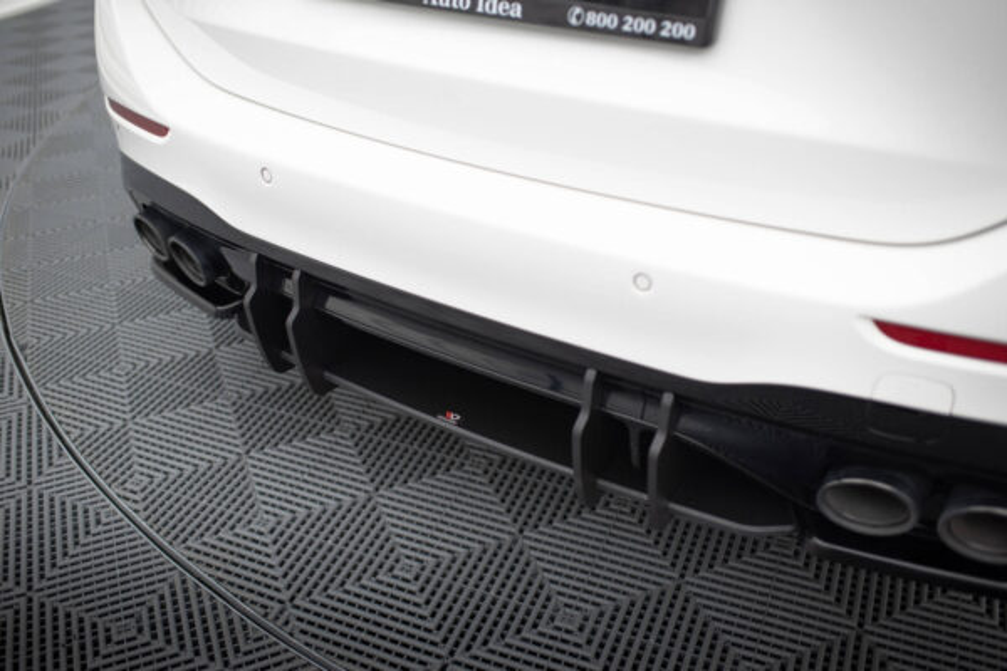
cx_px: 504
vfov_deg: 37.9
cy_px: 336
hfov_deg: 54.4
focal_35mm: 35
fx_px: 979
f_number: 2.5
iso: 500
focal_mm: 35
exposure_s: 1/160
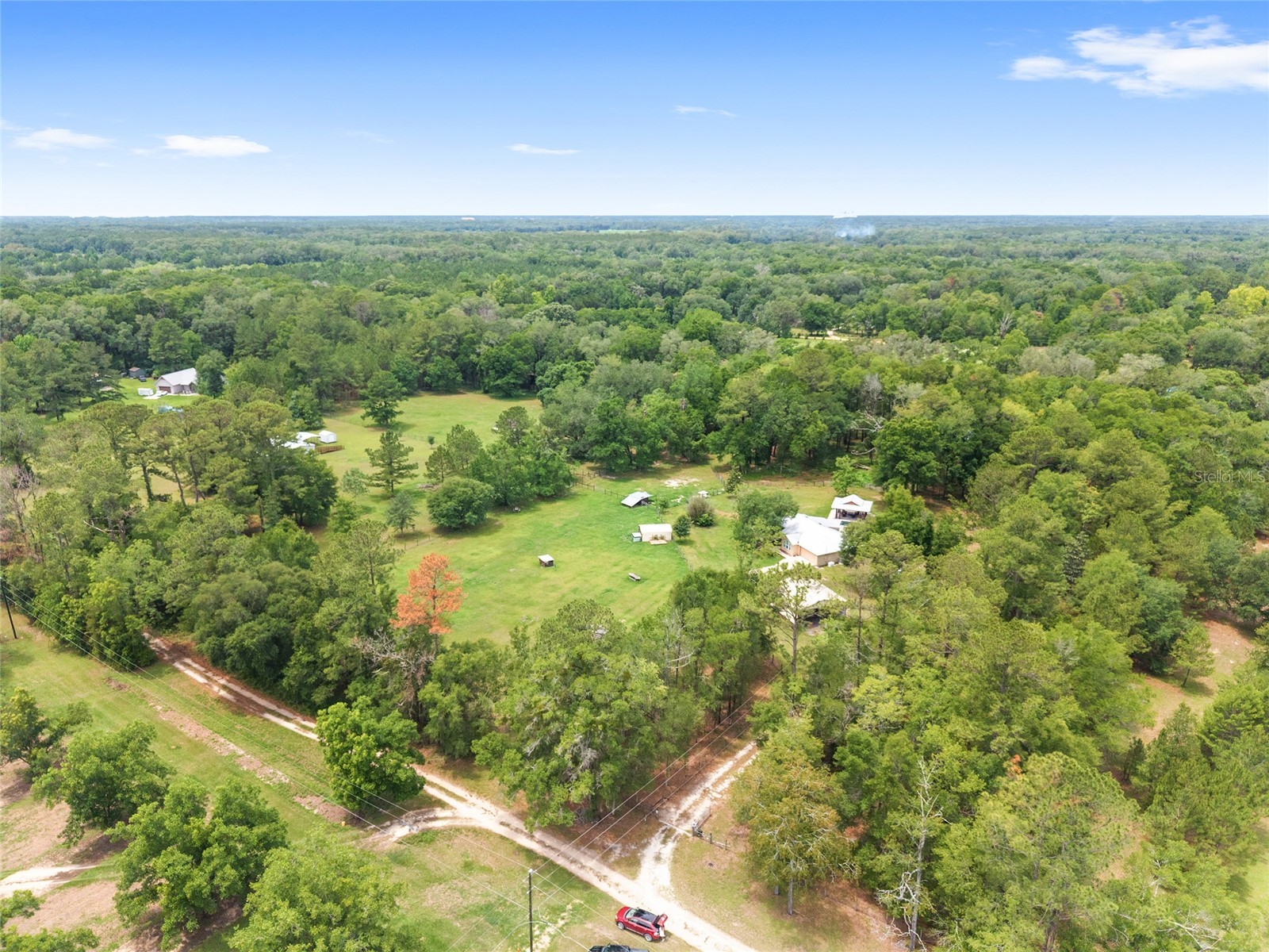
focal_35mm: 24
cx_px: 634
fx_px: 880
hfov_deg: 71.6
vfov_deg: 56.8
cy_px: 476
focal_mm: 8.67
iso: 260
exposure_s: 1/5000
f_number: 1.8
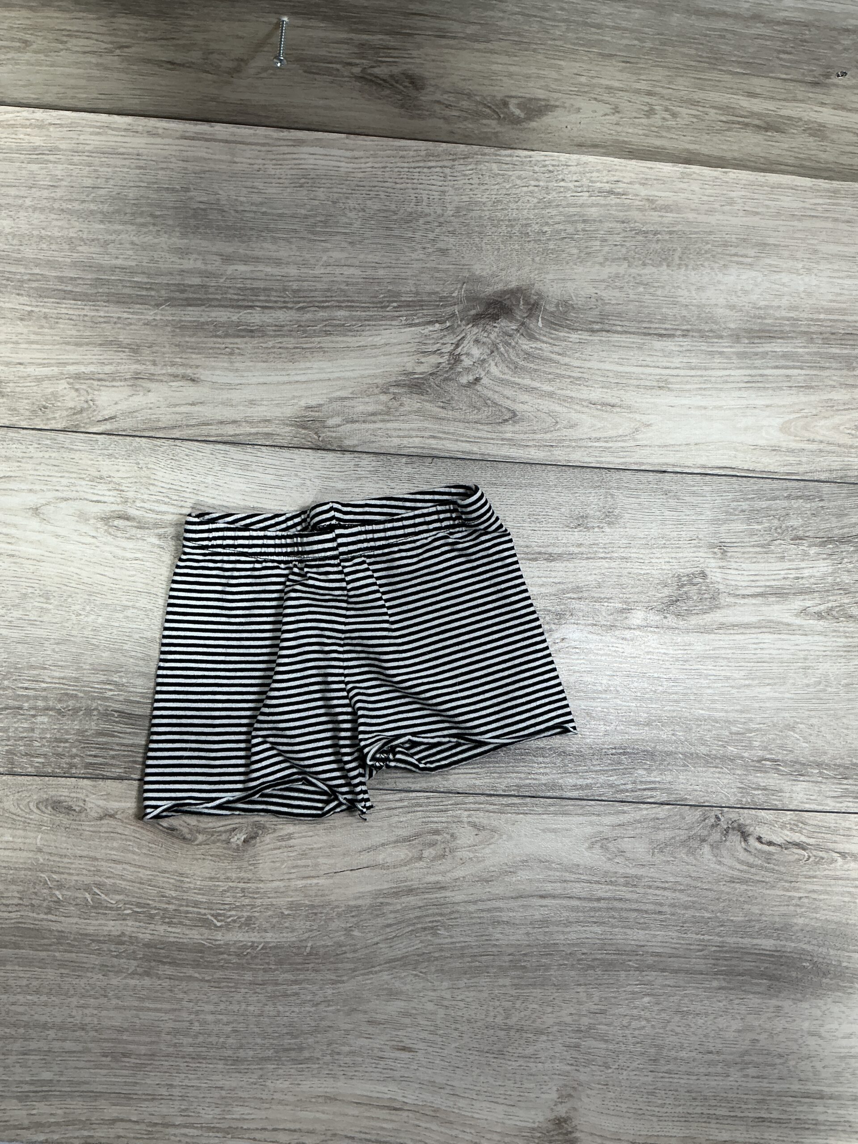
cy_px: 572
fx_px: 958
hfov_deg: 48.2
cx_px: 429
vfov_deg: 61.7
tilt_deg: -83.4
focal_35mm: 29
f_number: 1.8
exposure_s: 1/50
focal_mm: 3
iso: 50
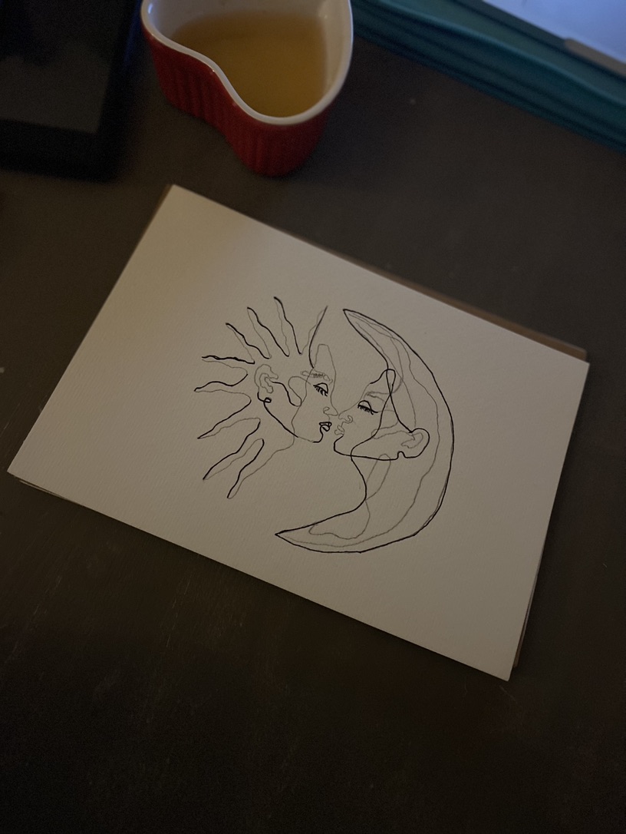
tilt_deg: -71.0
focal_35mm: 26
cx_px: 313
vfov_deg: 67.3
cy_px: 417
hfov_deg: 53.1
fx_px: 626
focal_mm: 4.25
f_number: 1.8
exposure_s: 1/25
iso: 1000
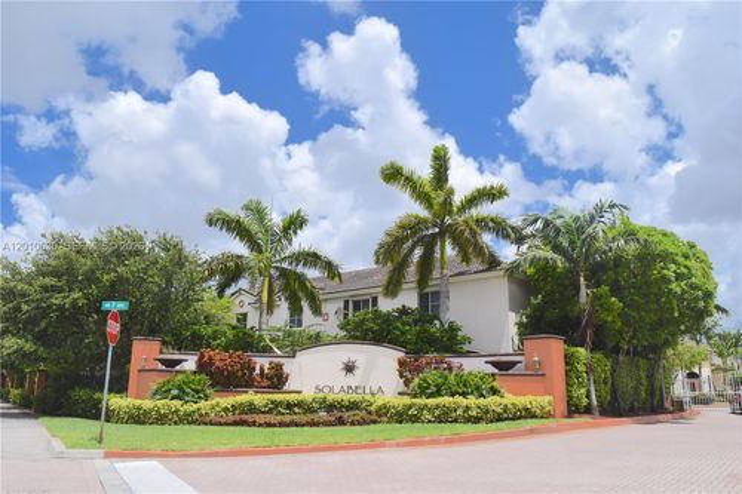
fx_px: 556
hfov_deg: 67.4
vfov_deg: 47.9
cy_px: 247
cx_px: 371
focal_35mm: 27
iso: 200
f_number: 11
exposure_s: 1/500
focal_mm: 18
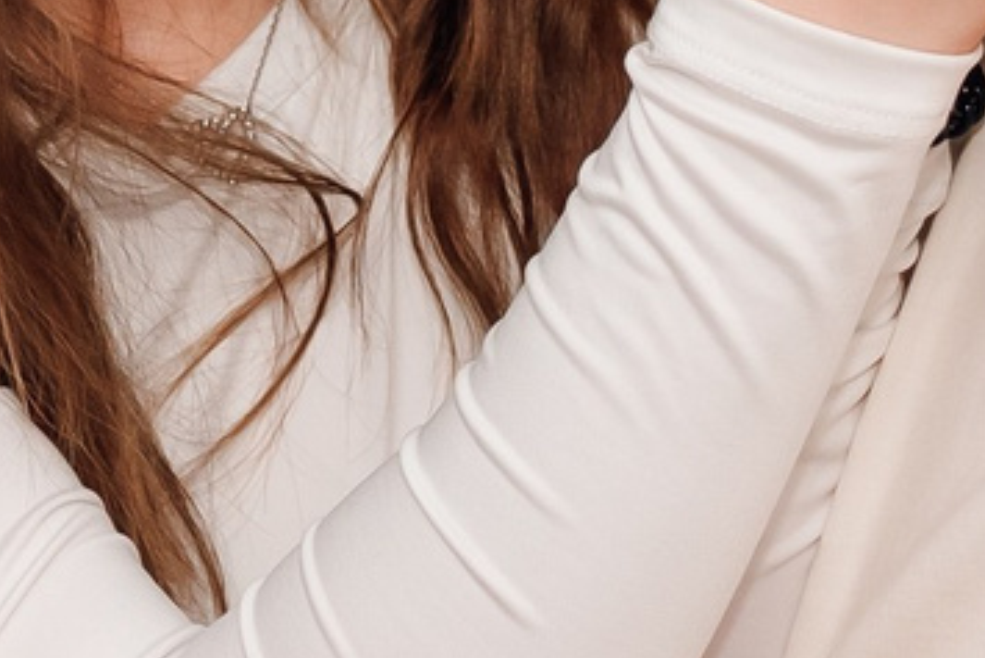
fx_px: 10182
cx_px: 705
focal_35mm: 372
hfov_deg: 5.5
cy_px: 397
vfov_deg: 3.7
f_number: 5
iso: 200
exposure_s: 1/200
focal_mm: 50
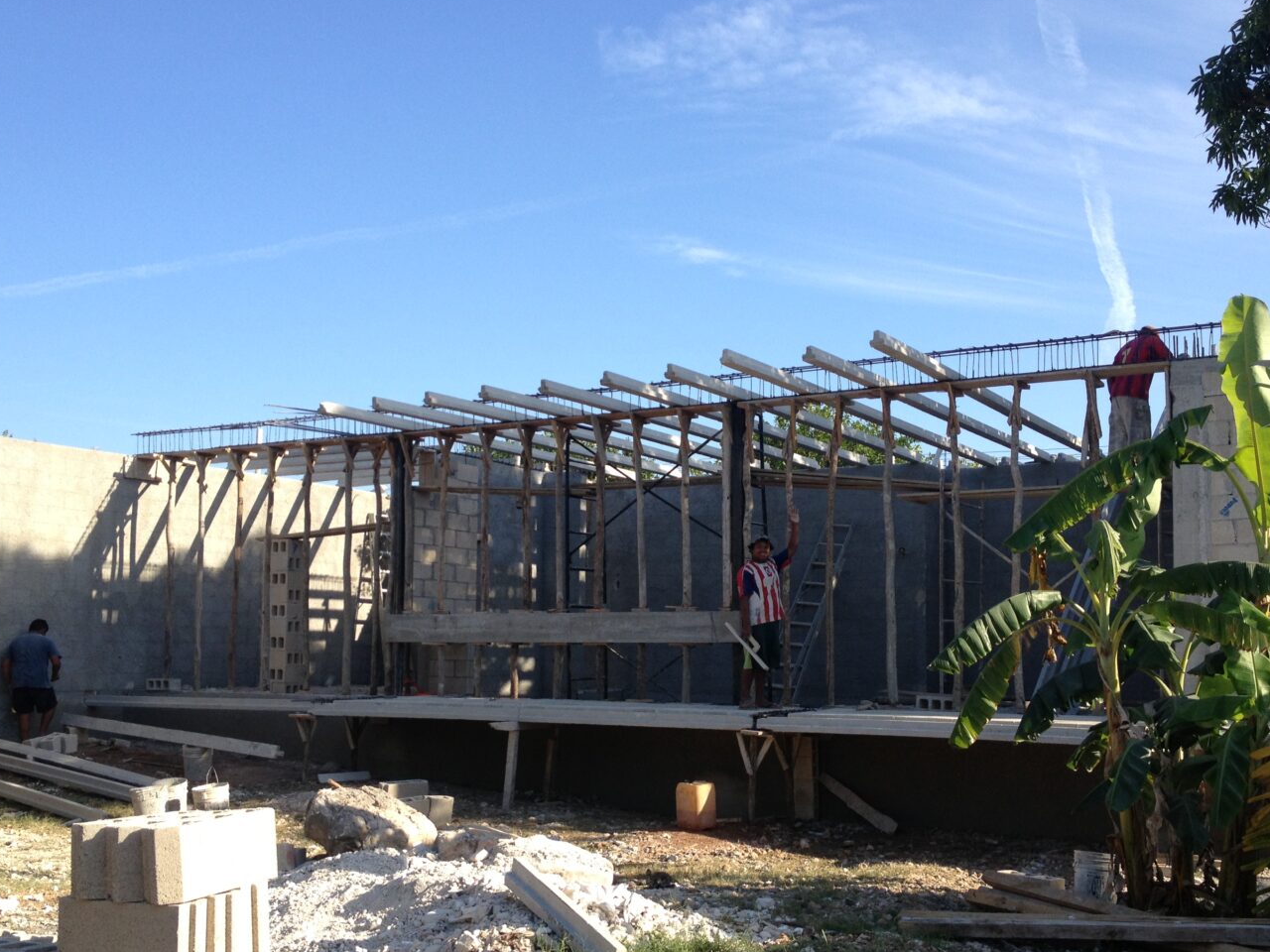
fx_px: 1541
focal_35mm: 42
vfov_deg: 34.3
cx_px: 652
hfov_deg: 44.8
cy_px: 556
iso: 50
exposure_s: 1/849
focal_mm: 4.28
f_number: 2.4
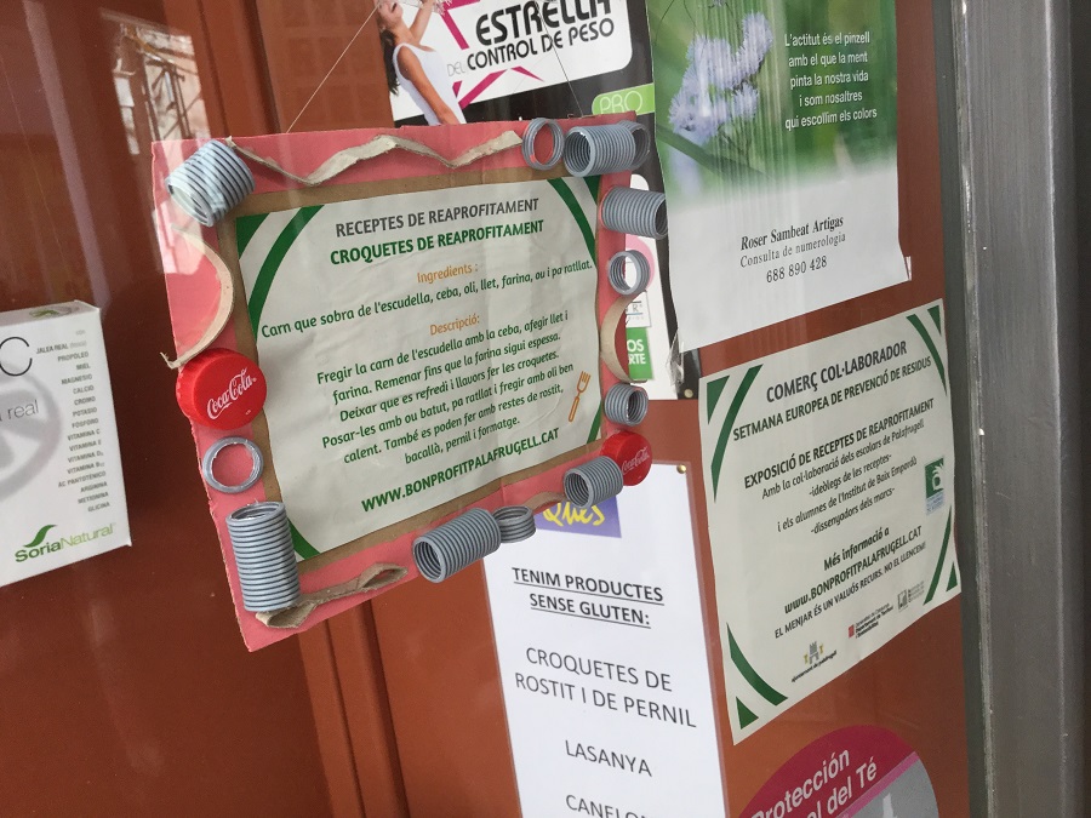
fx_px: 977
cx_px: 546
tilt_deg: -15.2
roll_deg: +8.1
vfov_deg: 45.4
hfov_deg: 58.4
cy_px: 409
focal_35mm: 31
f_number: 2.4
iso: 32
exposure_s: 1/33
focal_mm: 3.3
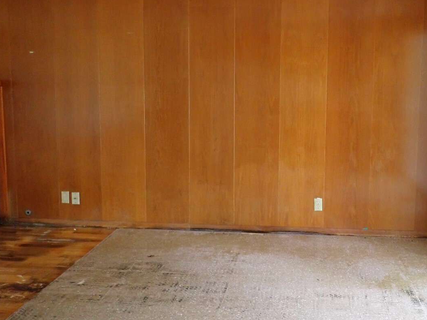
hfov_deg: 48.0
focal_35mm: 38
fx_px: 469
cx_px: 294
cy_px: 124
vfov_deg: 37.5
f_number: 2
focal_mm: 4.5
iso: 500
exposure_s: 1/30
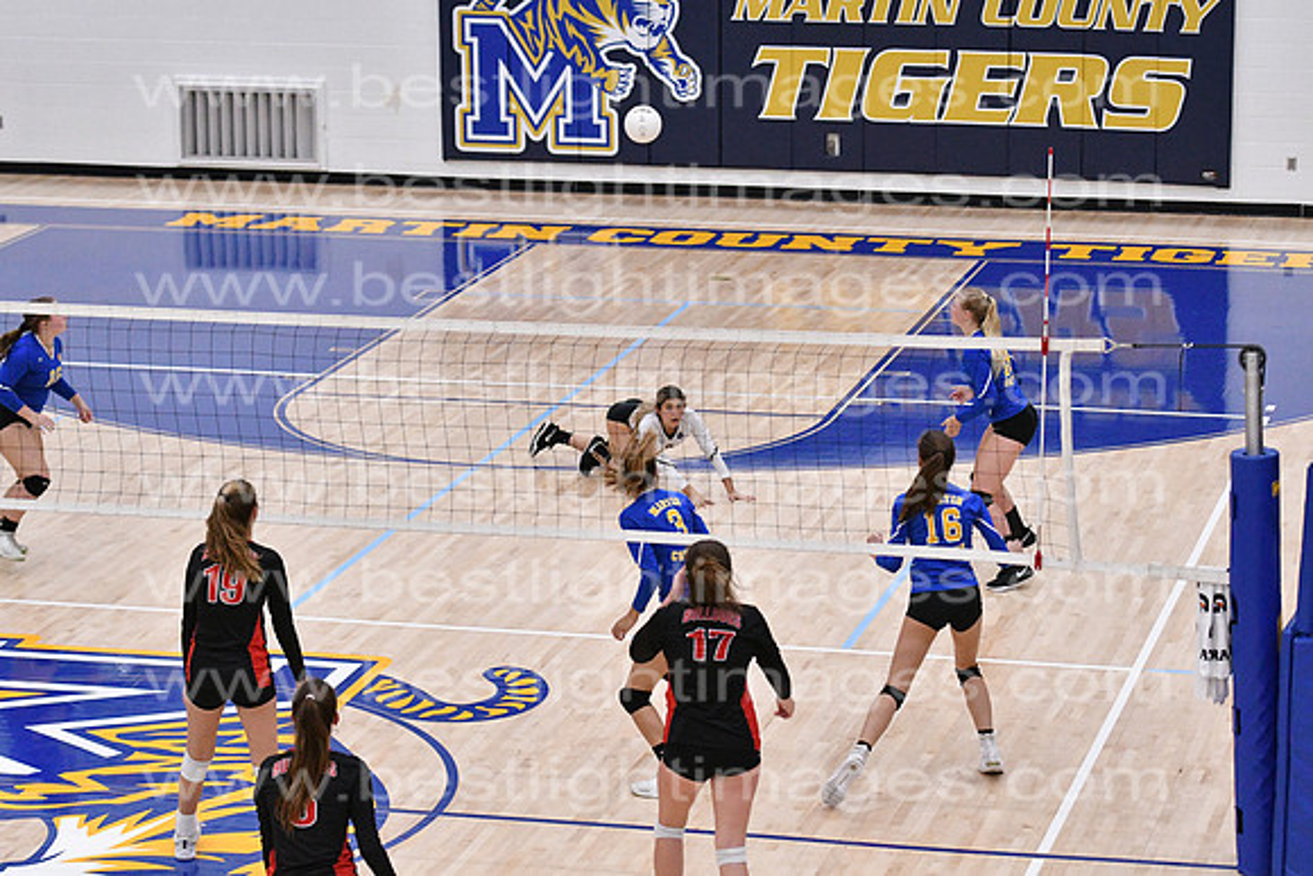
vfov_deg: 13.0
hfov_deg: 19.5
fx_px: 3830
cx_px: 656
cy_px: 438
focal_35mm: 105
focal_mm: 70
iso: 6400
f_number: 3.2
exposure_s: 1/1250
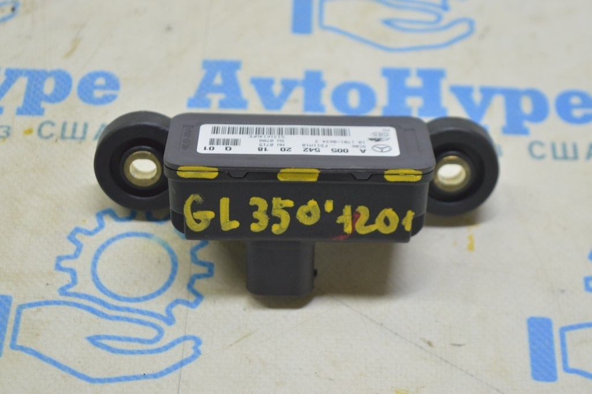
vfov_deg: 16.5
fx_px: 1356
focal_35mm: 82
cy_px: 197
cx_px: 296
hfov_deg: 24.6
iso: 400
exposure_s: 1/20
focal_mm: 55
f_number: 5.6
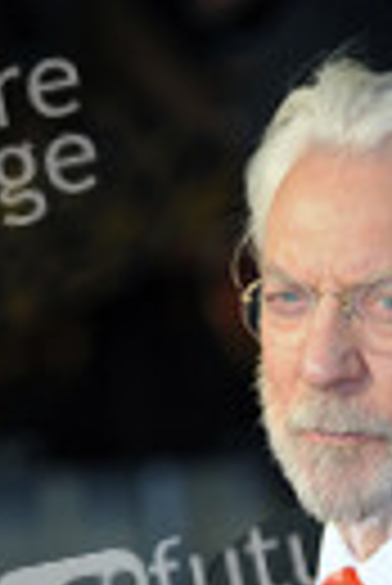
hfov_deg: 2.9
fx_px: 7770
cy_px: 842
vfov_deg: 4.3
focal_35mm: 477
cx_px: 358
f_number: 4
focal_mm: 155
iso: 1000
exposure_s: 1/250
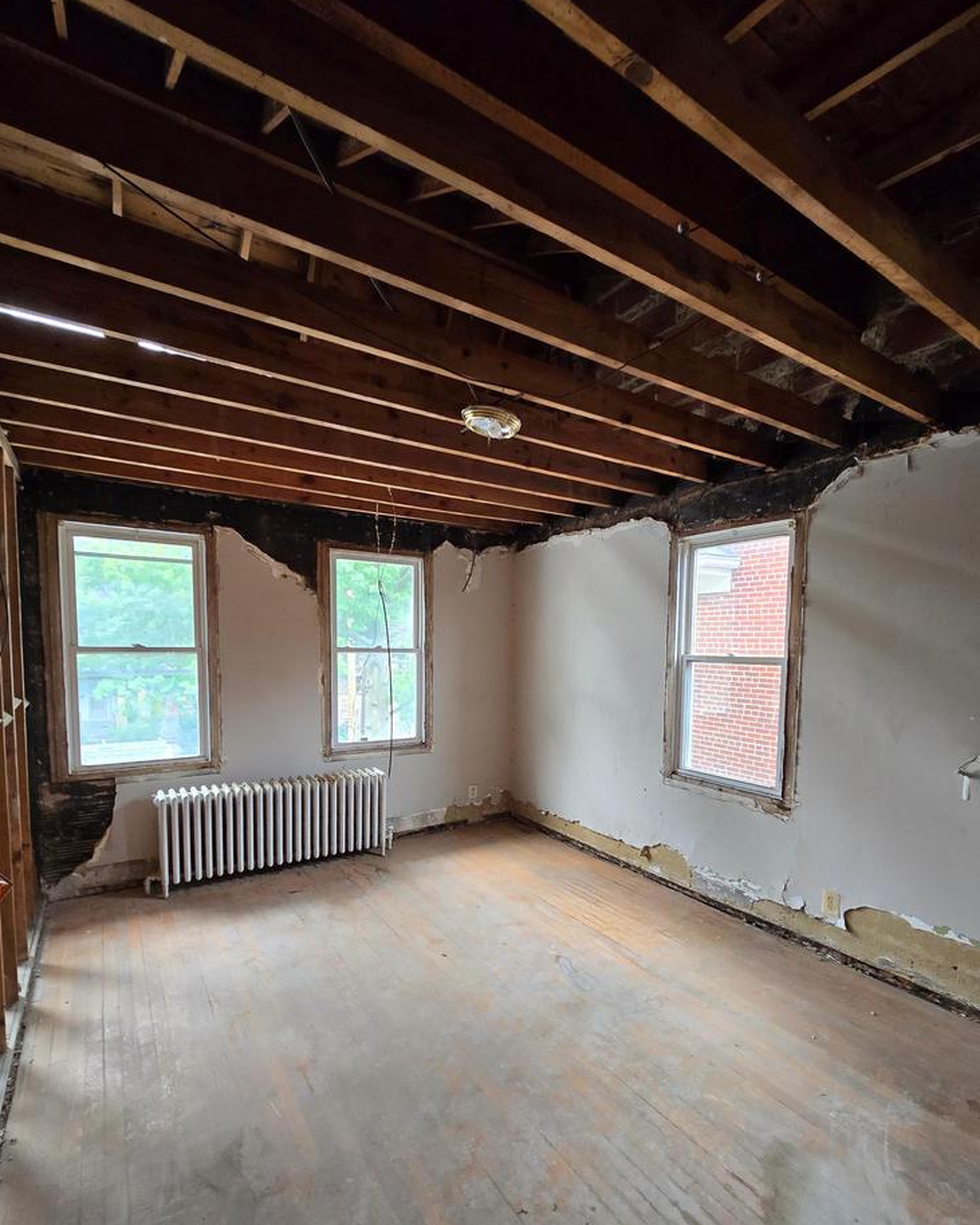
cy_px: 685
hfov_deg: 84.0
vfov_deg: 96.4
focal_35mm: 15
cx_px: 515
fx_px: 544
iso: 160
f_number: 2.2
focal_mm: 2.2
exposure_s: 1/60
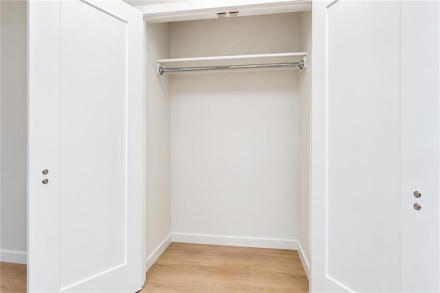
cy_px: 146
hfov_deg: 100.4
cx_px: 220
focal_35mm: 15
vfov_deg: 77.3
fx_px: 183
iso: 1250
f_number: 8
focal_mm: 10
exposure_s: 1/100
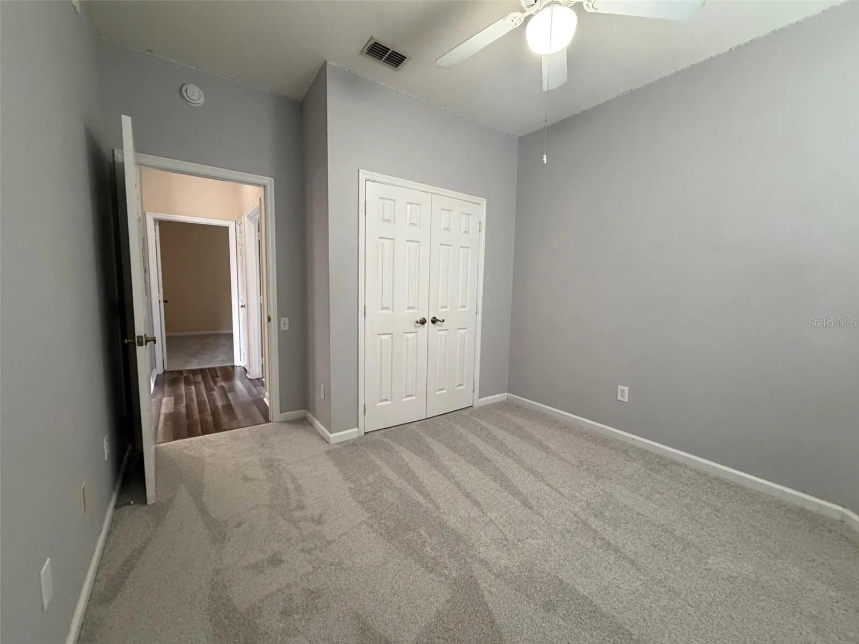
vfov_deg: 85.7
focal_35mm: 14
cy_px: 322
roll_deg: -1.3
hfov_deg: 102.1
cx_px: 430
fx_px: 347
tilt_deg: -6.1
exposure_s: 1/60
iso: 400
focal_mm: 2.22
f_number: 2.2
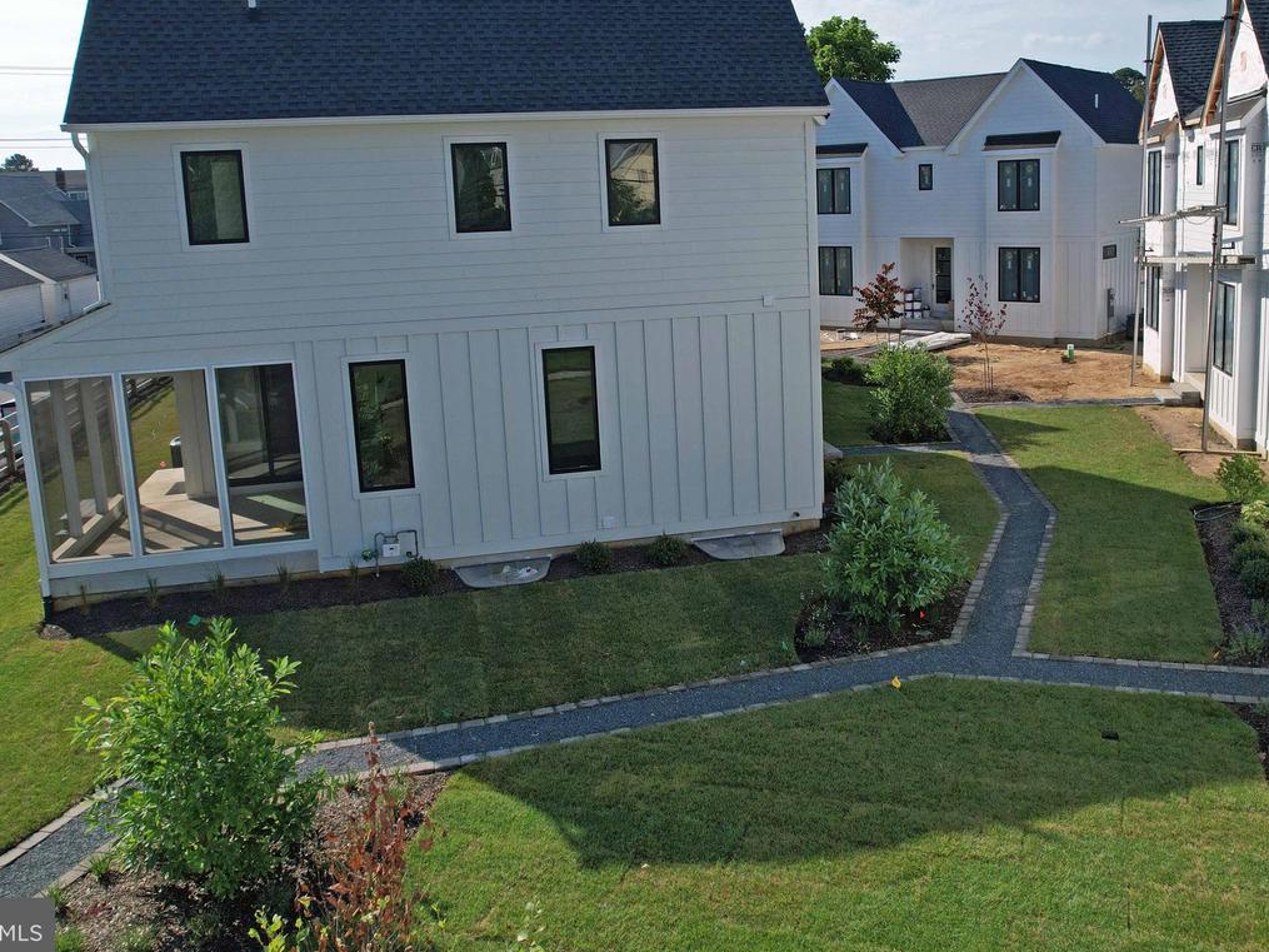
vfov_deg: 46.4
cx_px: 760
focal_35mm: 30
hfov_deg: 59.5
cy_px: 362
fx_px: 1100
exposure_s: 1/2500
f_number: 2.8
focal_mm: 8.38
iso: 110
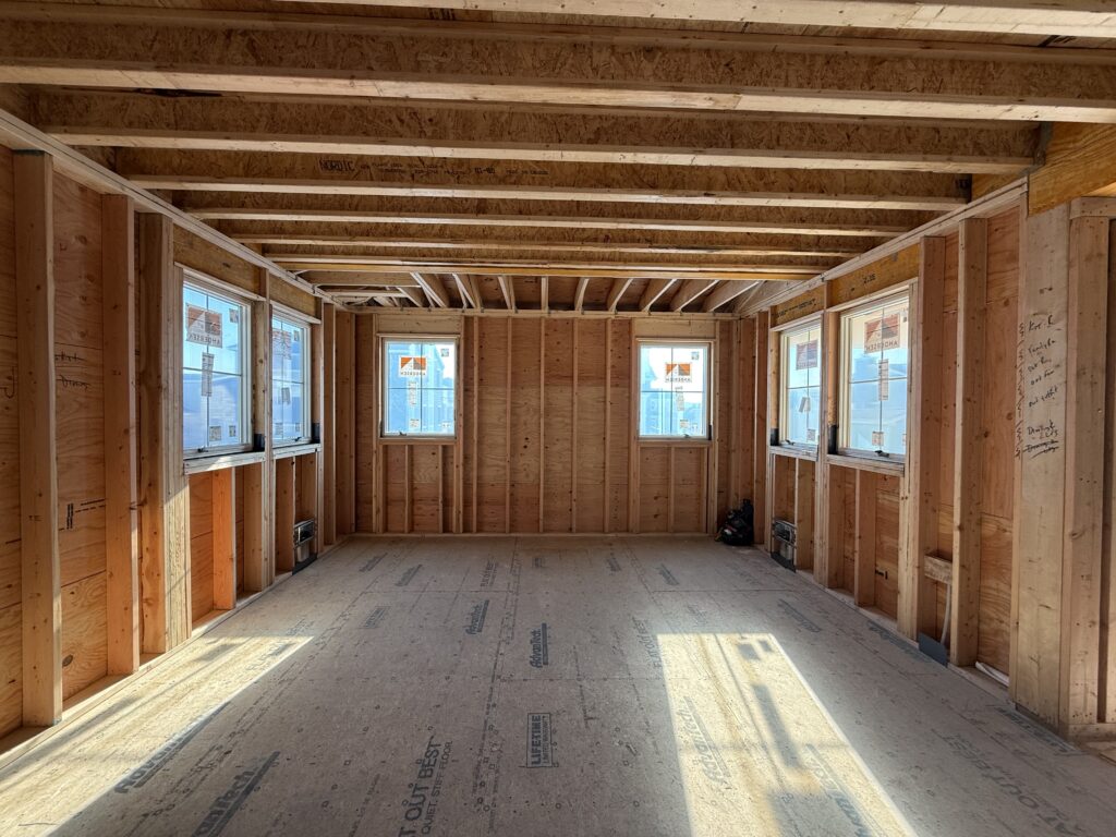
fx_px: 451
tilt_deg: +0.1
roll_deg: -0.6
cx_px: 558
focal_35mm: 14
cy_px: 418
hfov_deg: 102.1
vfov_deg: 85.7
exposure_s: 1/116
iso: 64
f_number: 2.2
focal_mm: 2.22
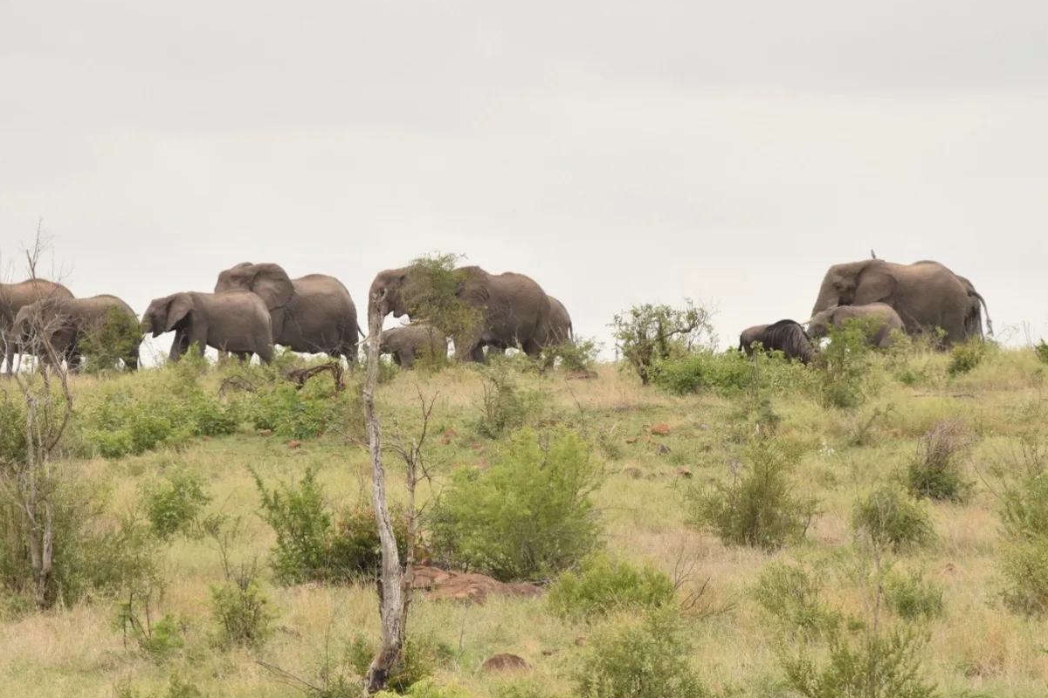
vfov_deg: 2.3
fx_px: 17465
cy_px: 328
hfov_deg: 3.4
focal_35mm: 600
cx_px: 488
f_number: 8
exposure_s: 1/800
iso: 800
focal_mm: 300
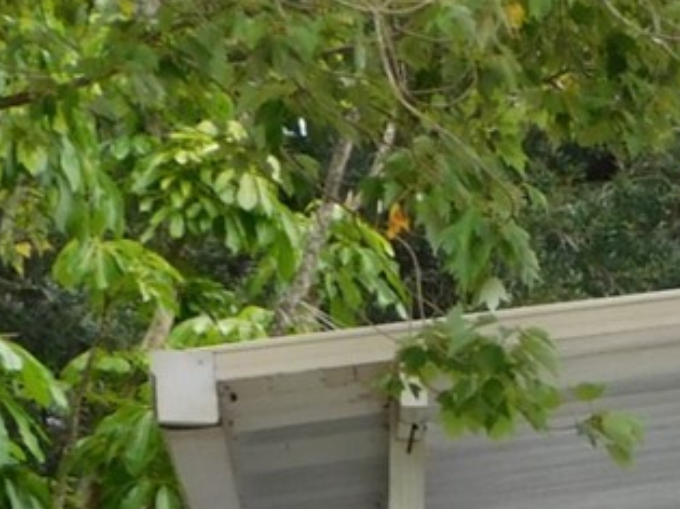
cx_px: 1638
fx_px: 3986
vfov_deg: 7.1
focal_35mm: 203
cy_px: 1009
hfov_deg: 8.8
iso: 125
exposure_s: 1/160
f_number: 3.6
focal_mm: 7.1
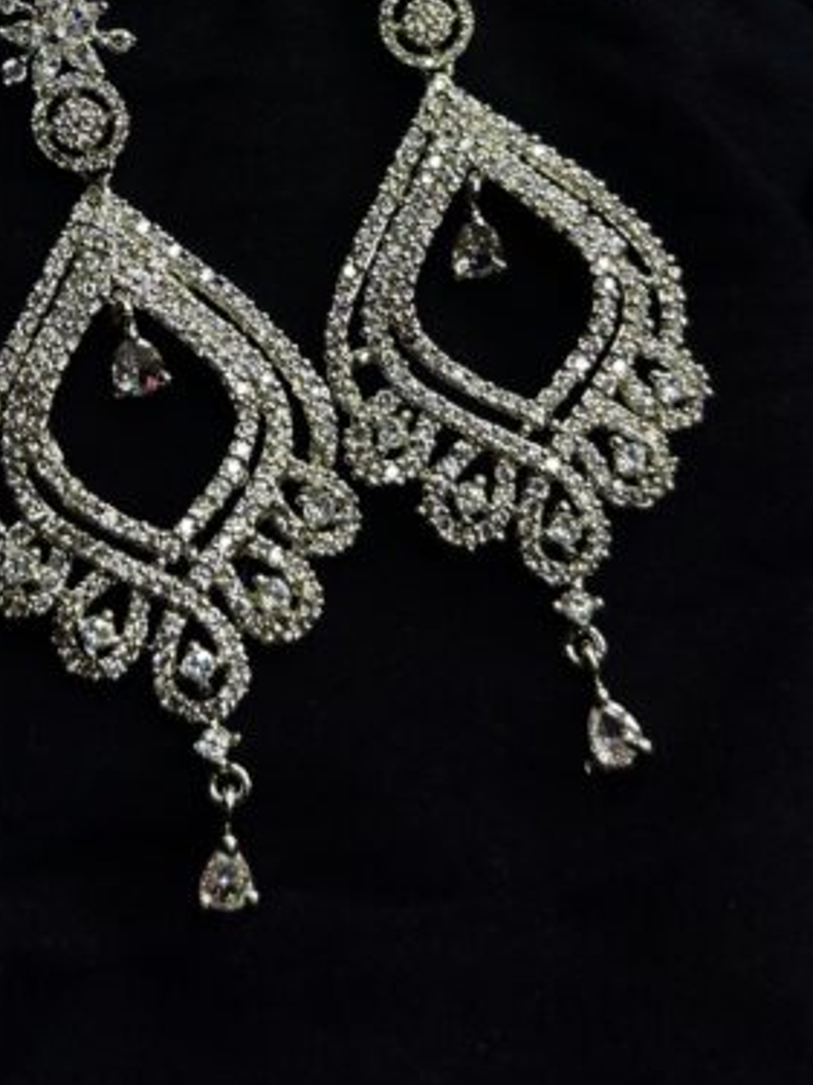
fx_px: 1159
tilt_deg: -42.3
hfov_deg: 38.5
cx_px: 327
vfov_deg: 49.7
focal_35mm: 37
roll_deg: -2.8
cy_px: 407
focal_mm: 5.96
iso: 160
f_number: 1.6
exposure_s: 1/60
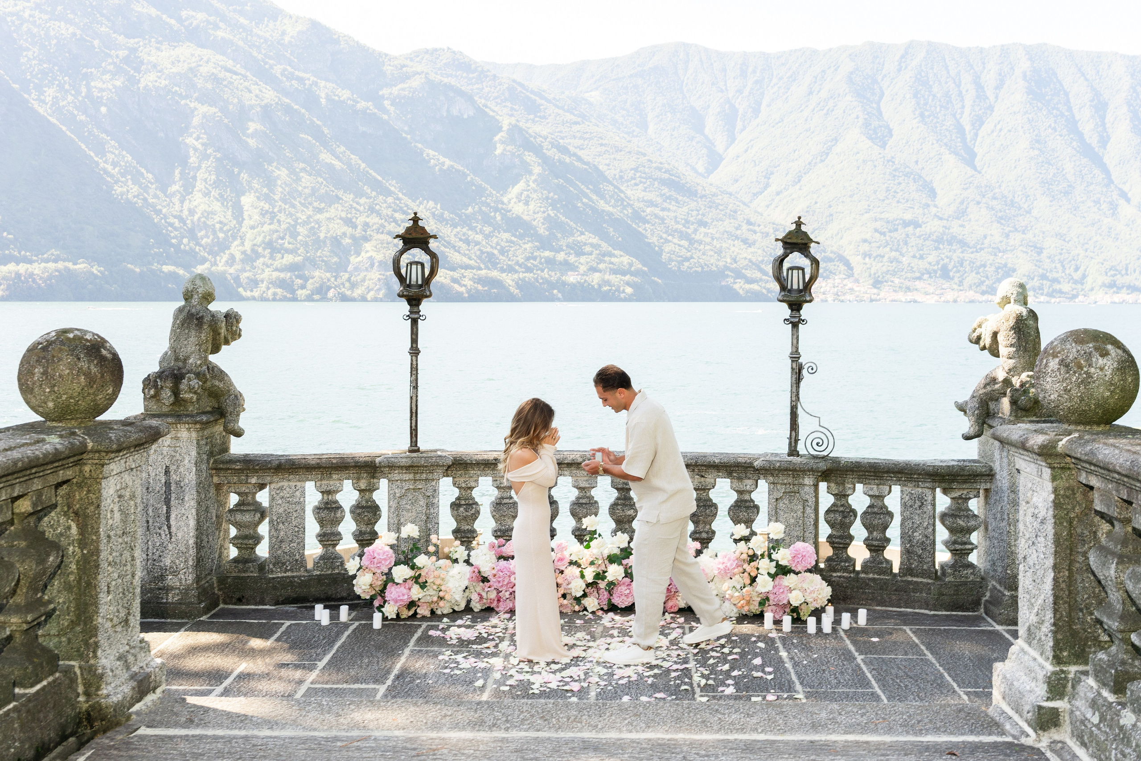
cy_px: 380
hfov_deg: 50.7
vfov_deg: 35.1
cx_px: 570
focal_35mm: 38
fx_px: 1204
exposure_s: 1/250
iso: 250
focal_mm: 38
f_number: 6.3
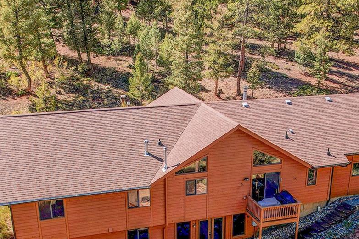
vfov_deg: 29.4
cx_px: 205
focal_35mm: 45
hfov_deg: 43.5
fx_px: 449
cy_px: 181
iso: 100
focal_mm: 8.4
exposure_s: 1/100
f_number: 2.8
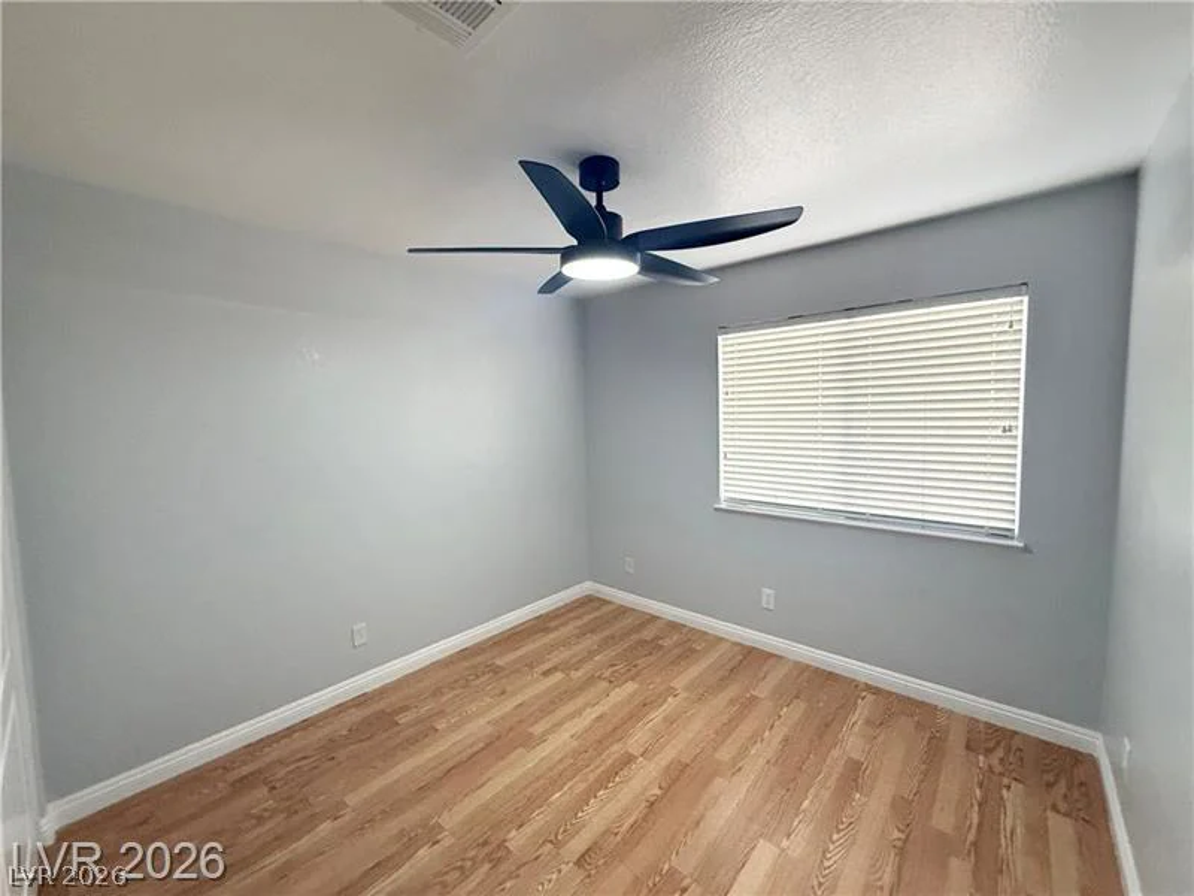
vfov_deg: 85.7
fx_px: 483
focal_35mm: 14
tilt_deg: -3.7
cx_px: 597
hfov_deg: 102.1
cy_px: 448
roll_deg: +1.2
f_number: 2.2
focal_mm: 2.22
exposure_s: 1/120
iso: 320
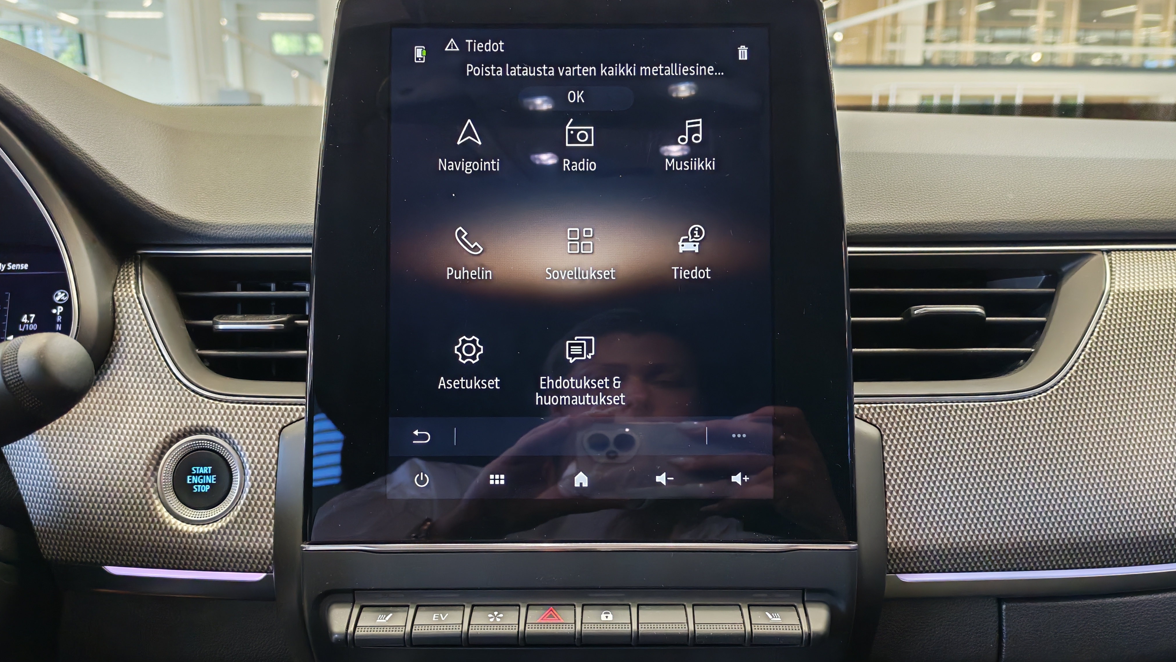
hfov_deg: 58.0
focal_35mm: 34
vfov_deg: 34.4
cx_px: 588
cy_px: 431
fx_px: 1060
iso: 1009
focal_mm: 6.12
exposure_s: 1/100
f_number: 1.9
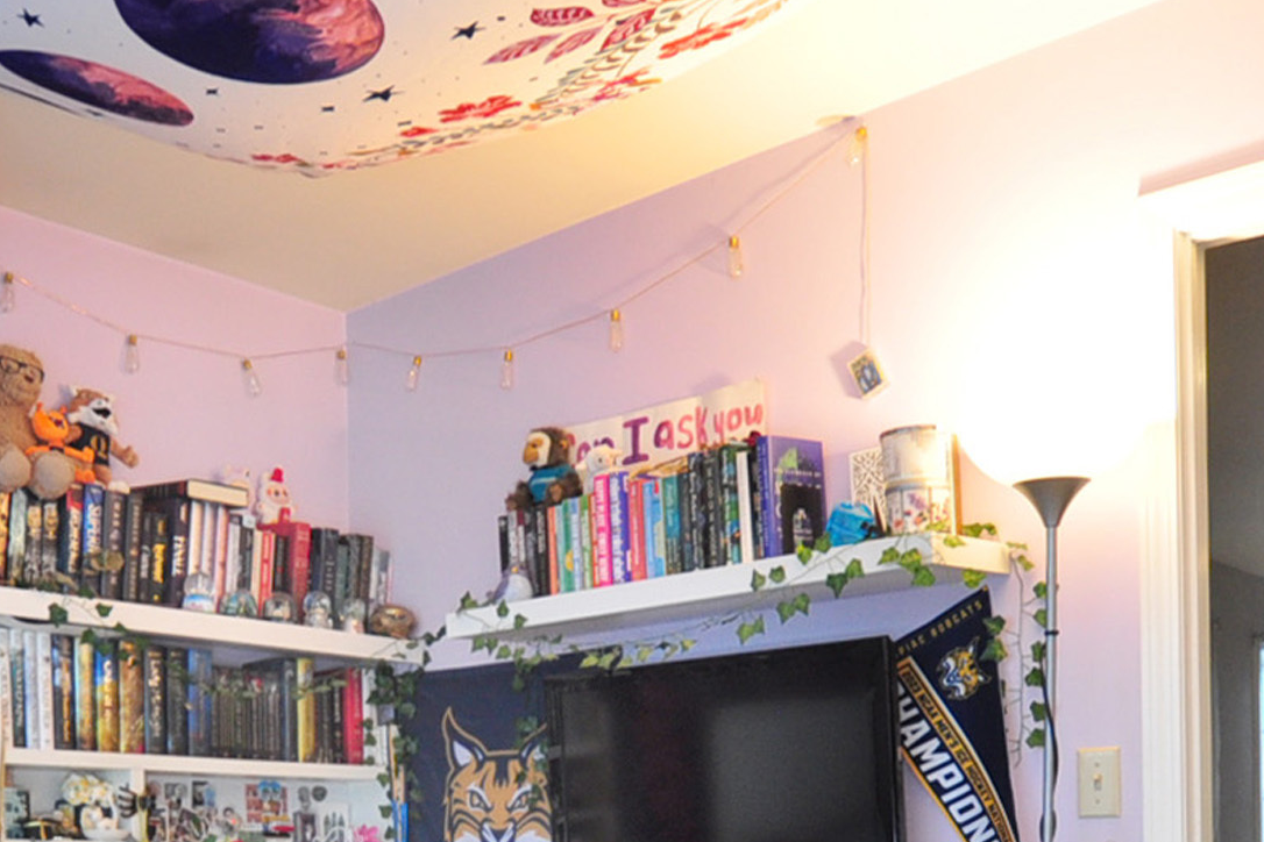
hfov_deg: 47.8
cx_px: 447
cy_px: 844
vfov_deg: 30.9
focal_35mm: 40
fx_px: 1404
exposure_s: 1/30
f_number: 4.5
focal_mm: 10
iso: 500
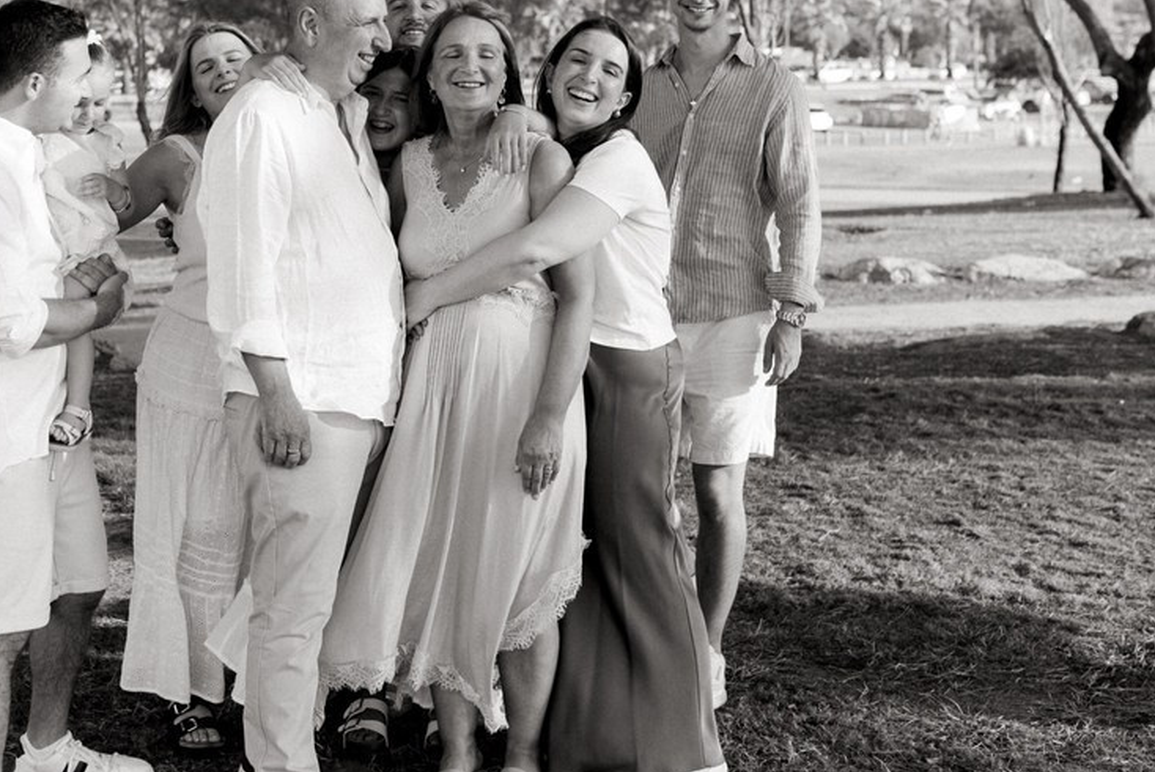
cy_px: 270
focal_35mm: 61
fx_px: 1959
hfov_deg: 32.4
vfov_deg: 22.2
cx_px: 334
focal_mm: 35
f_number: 3.5
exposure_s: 1/1250
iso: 250
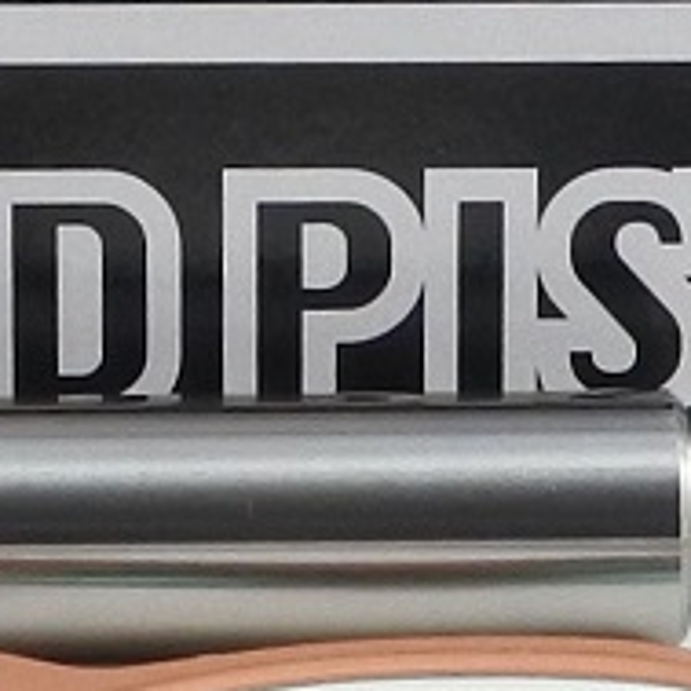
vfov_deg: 5.9
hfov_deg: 5.9
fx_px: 6708
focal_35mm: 297
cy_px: -192
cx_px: -33
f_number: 4
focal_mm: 13.4
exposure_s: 1/125
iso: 500
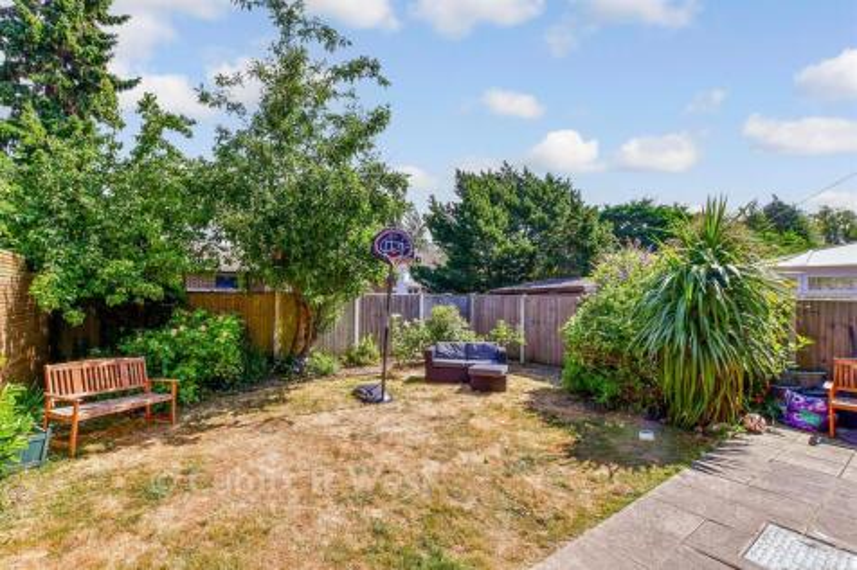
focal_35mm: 15
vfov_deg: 77.3
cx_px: 428
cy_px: 285
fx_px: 357
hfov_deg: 100.4
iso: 320
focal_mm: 10
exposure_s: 1/400
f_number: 8
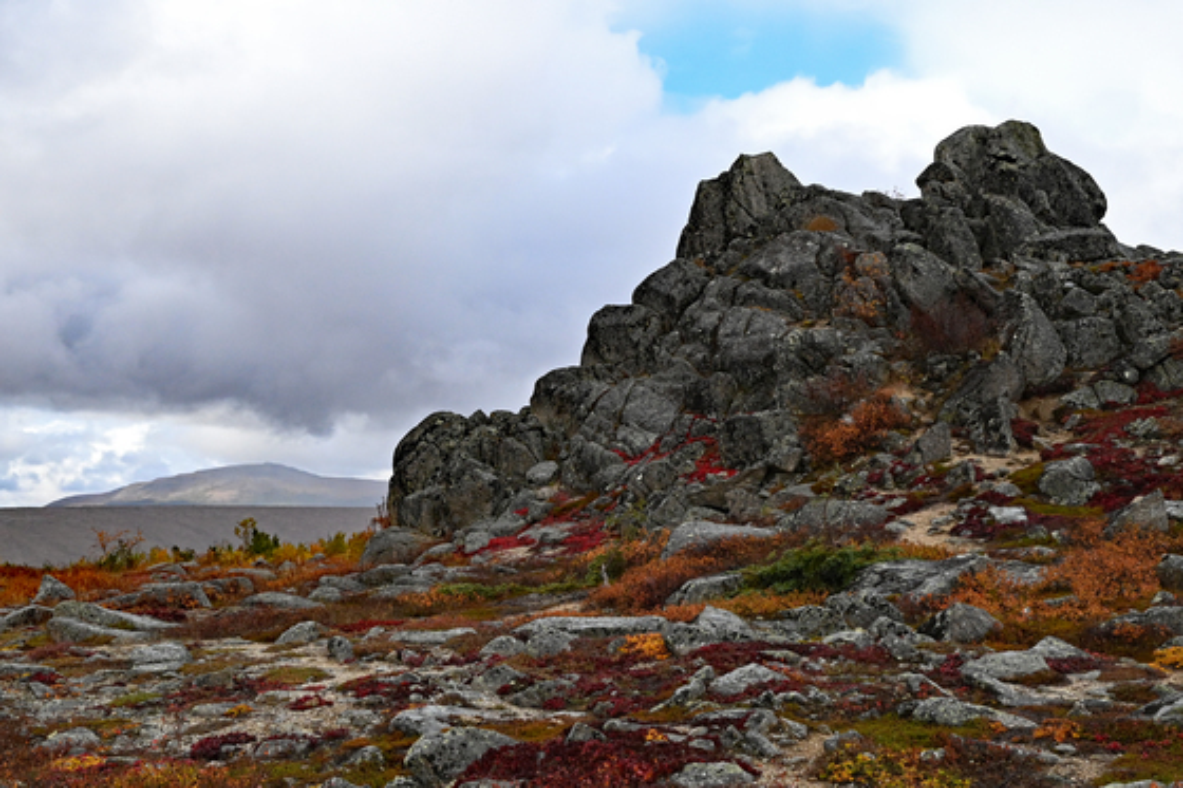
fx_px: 1511
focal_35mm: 46
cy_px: 394
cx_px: 592
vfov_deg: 29.2
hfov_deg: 42.8
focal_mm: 31
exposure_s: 1/2500
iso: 1600
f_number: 6.3
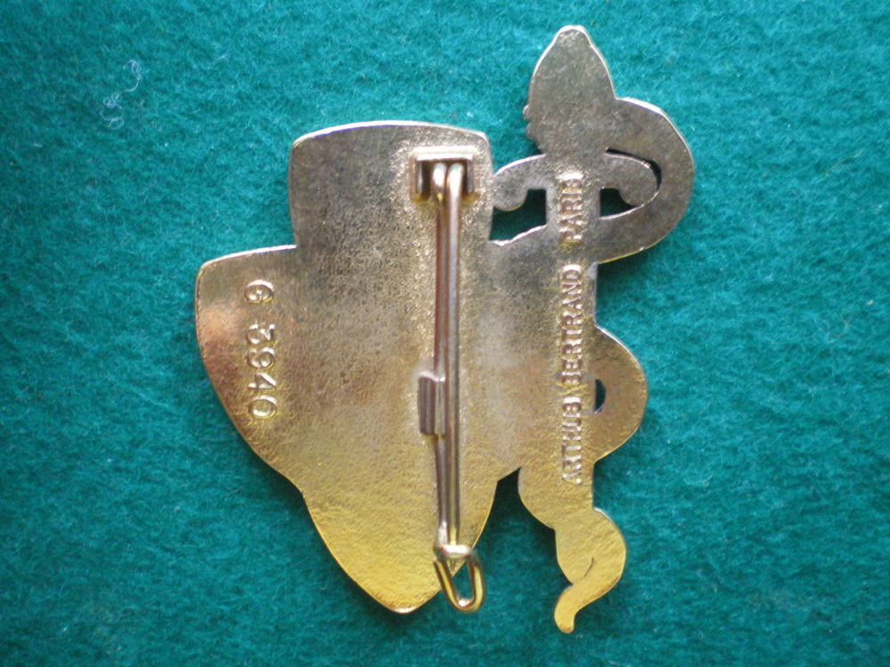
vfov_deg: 37.7
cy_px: 334
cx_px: 445
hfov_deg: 49.0
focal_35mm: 38
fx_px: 977
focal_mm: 6.3
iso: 400
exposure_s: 1/15
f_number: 3.1
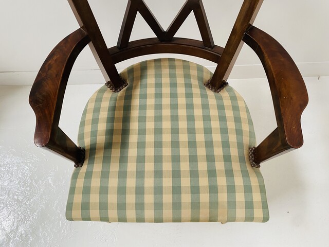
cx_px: 164
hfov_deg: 67.3
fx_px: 247
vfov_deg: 53.1
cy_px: 124
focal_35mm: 26
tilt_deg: -66.4
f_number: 1.8
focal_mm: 4.25
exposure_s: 1/60
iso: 200
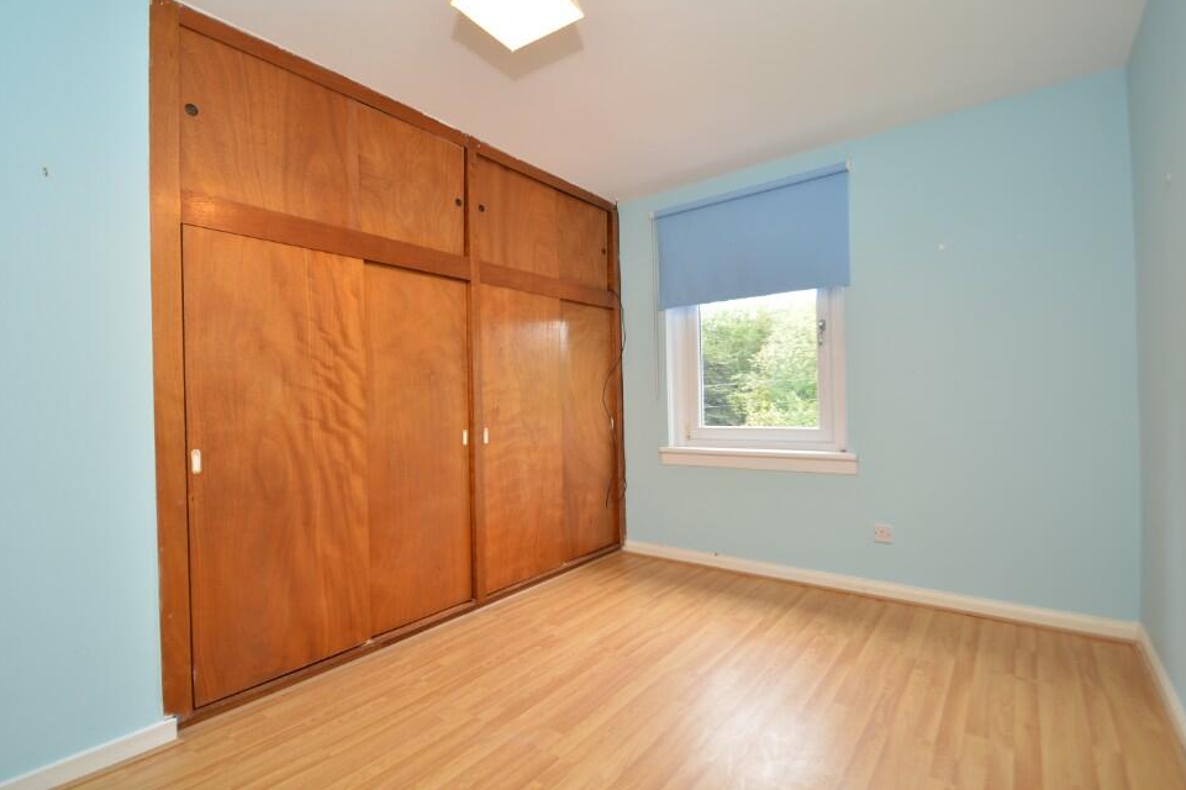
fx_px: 527
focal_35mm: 16
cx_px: 599
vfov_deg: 73.7
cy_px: 378
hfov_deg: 96.8
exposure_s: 1/13
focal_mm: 10
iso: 100
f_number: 5.6
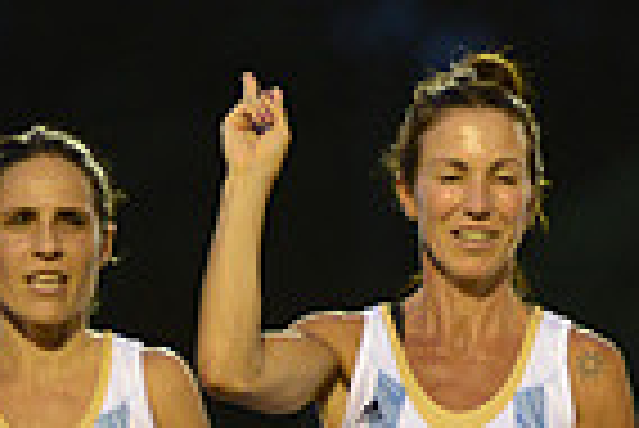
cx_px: 234
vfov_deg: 1.9
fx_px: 13024
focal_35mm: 733
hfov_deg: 2.8
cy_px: 728
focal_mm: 180
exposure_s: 1/400
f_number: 2.8
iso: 2000
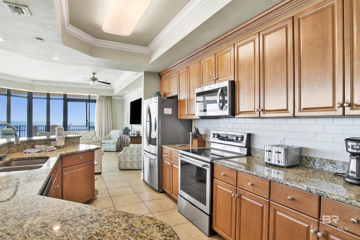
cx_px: 180
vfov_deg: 67.4
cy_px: 120
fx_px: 180
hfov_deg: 90.0
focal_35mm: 18
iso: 200
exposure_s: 1/50
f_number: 11
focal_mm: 18
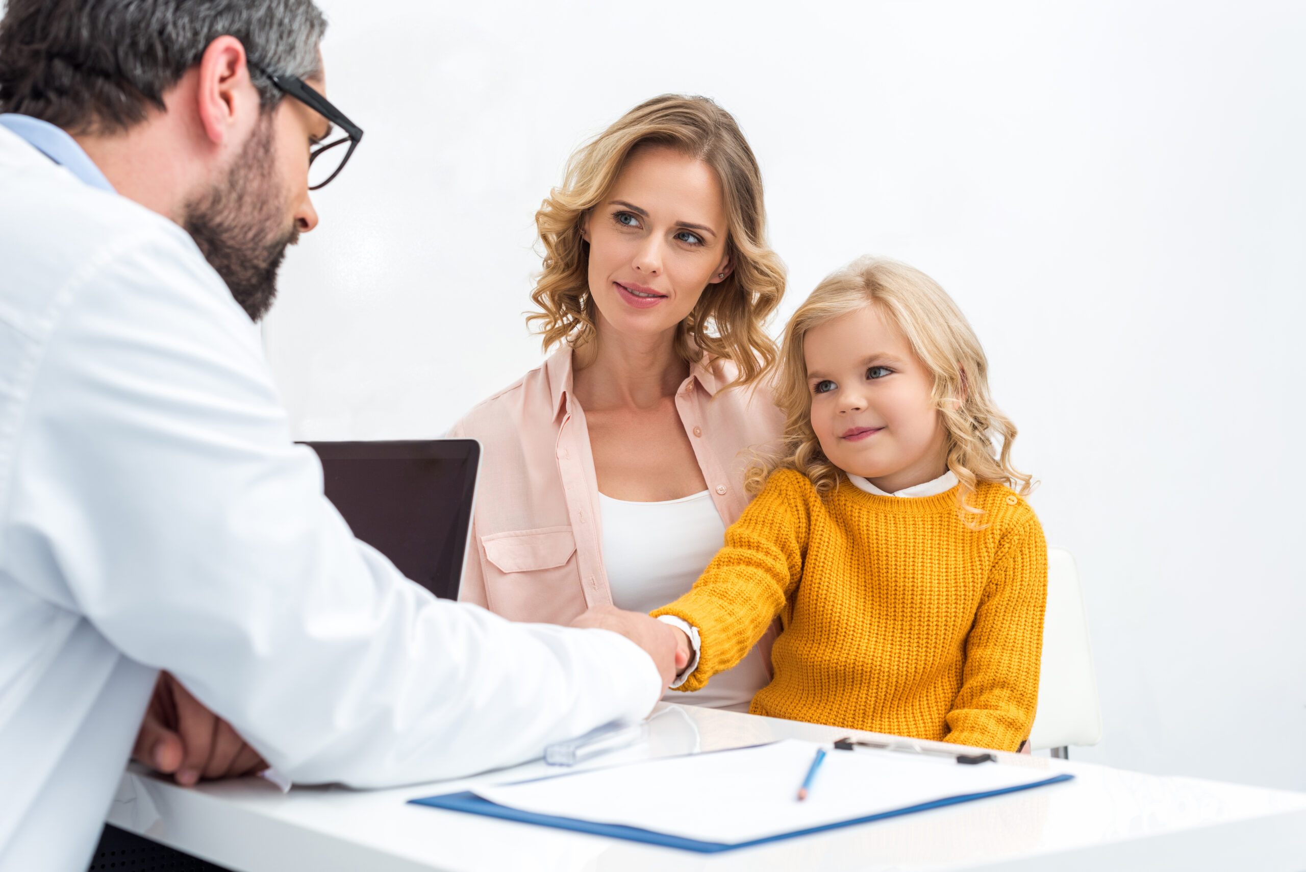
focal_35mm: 50
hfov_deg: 39.6
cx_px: 653
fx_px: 1815
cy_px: 436
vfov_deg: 27.0
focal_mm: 50
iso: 100
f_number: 5.6
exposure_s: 1/160
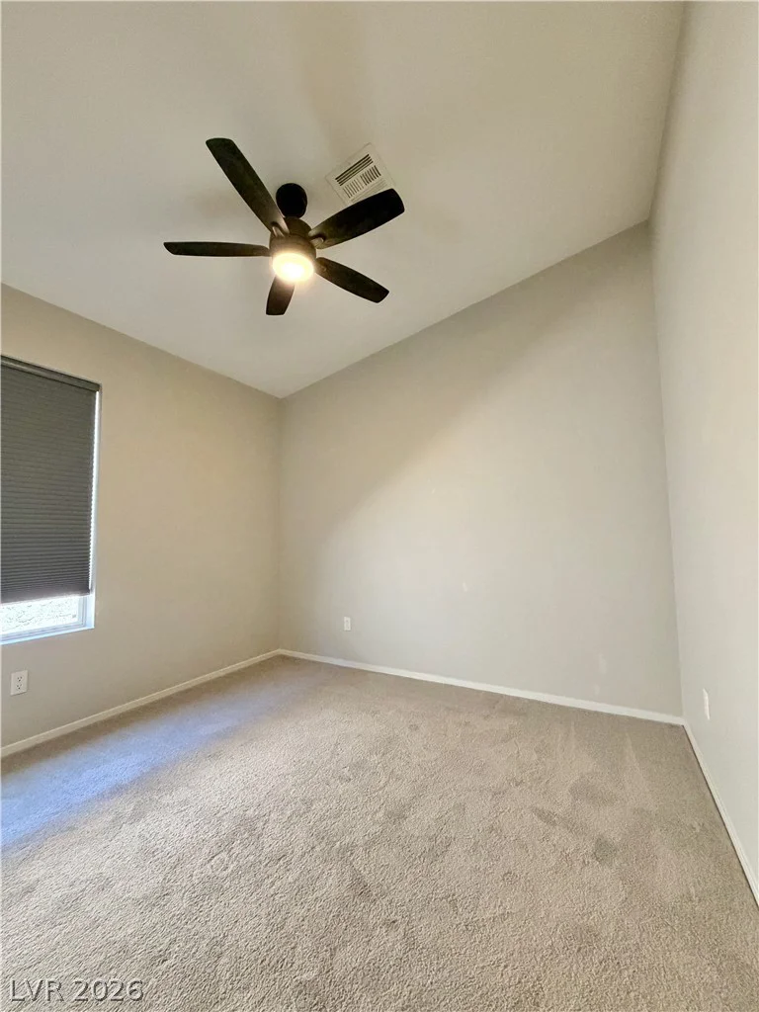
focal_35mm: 14
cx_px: 380
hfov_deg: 85.7
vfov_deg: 102.1
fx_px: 409
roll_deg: +0.7
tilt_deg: +5.1
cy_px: 506
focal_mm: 2.22
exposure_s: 1/60
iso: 500
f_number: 2.2
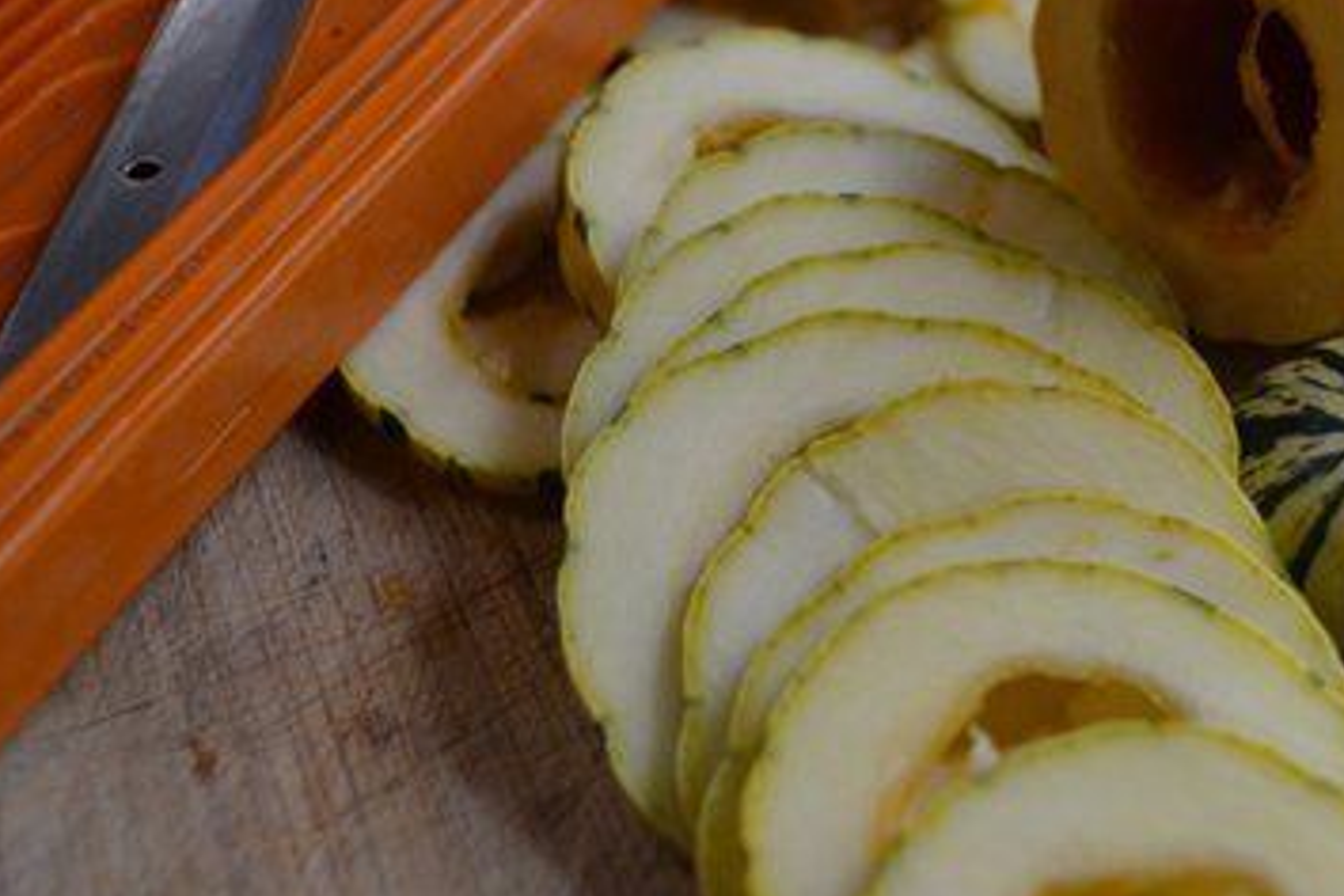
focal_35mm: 61
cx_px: 900
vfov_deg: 22.2
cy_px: 327
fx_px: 2277
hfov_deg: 32.6
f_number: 4.5
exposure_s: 1/60
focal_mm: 30
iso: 720
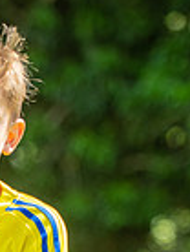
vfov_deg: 3.4
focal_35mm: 586
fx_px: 4275
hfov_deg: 2.5
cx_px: -16
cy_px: 371
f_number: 3.2
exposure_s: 1/1000
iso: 250
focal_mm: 125
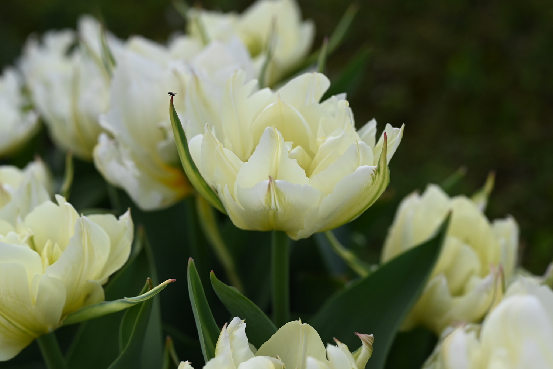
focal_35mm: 50
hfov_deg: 39.6
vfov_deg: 27.0
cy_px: 184
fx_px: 768
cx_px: 276
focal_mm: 50
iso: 640
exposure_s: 1/3200
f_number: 6.3
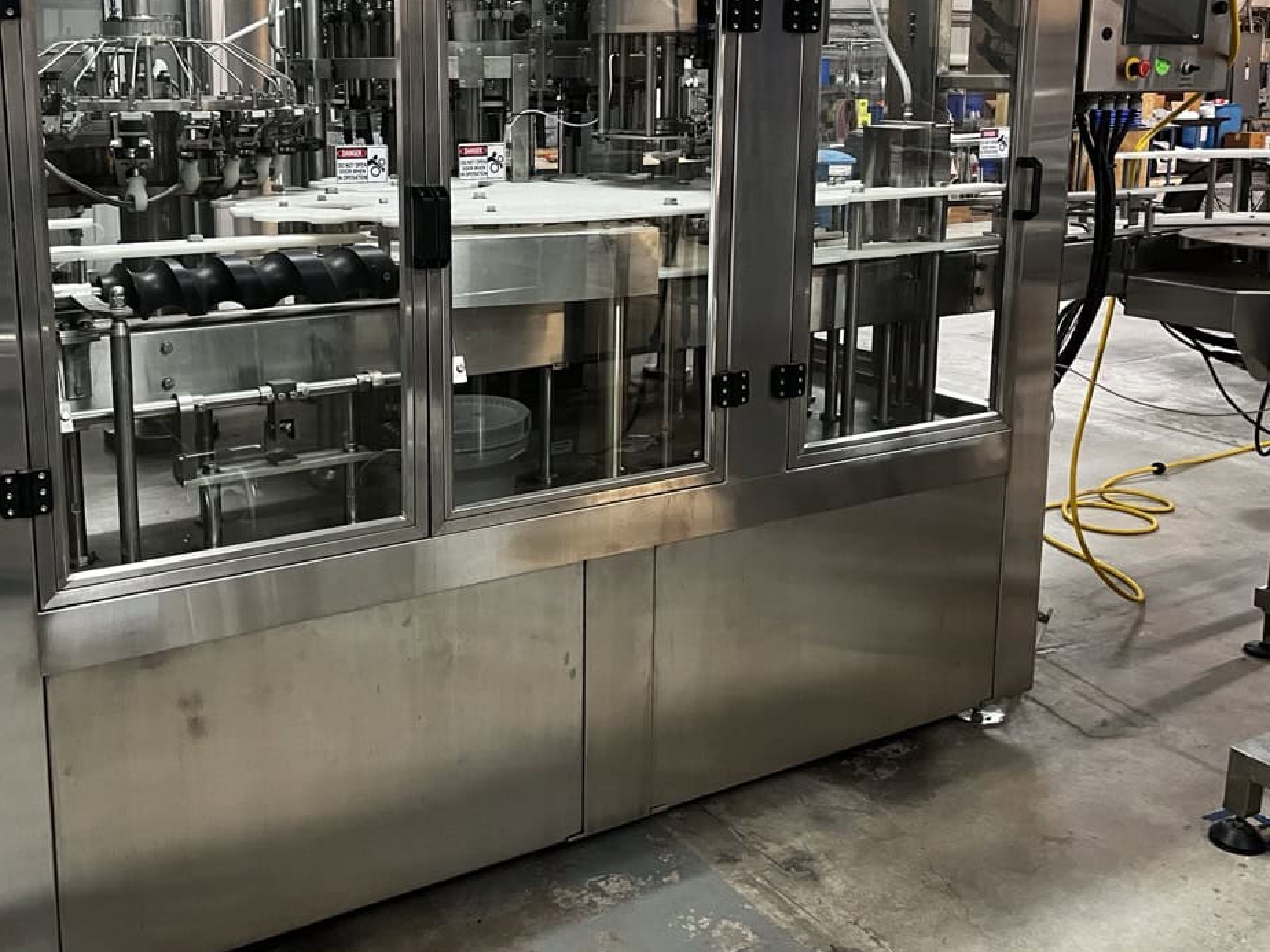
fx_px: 1321
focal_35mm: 36
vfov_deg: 39.1
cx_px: 522
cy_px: 309
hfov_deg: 51.1
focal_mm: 5.1
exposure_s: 1/40
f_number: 1.6
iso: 400
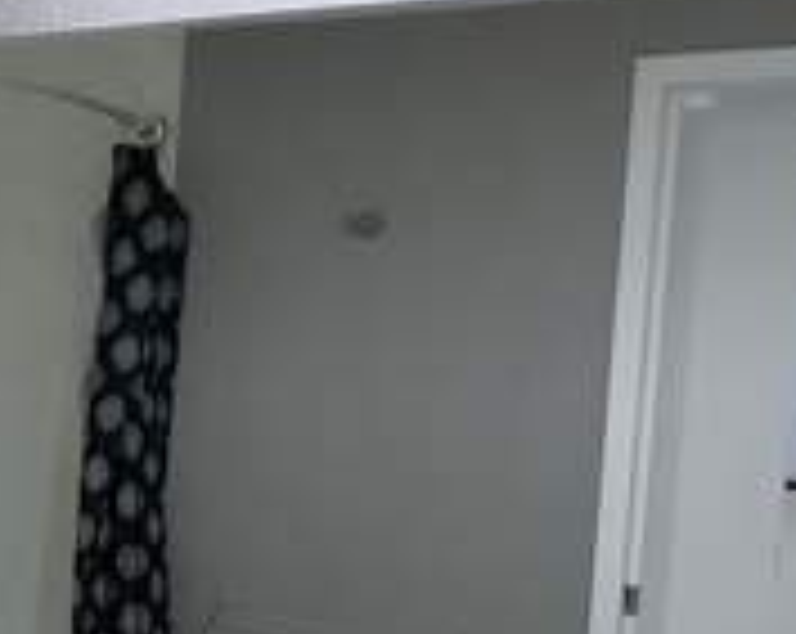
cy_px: 526
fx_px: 1623
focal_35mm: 69
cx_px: -180
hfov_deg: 24.7
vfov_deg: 21.8
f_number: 1.8
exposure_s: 1/60
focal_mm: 4.25
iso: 100
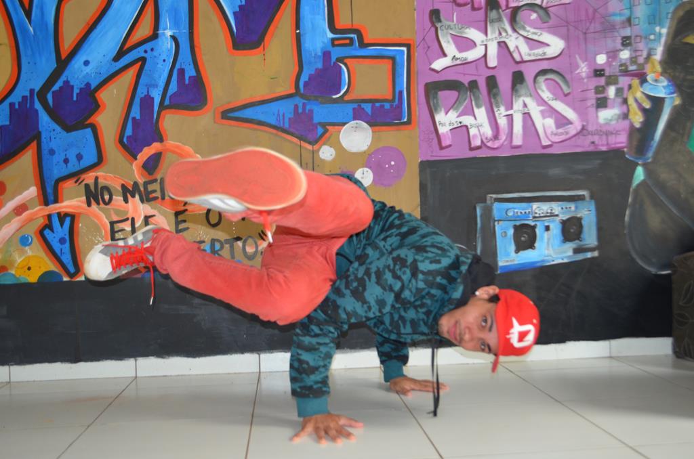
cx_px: 347
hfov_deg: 53.2
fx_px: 692
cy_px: 230
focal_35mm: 36
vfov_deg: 36.7
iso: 800
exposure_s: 1/60
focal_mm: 24
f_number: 4
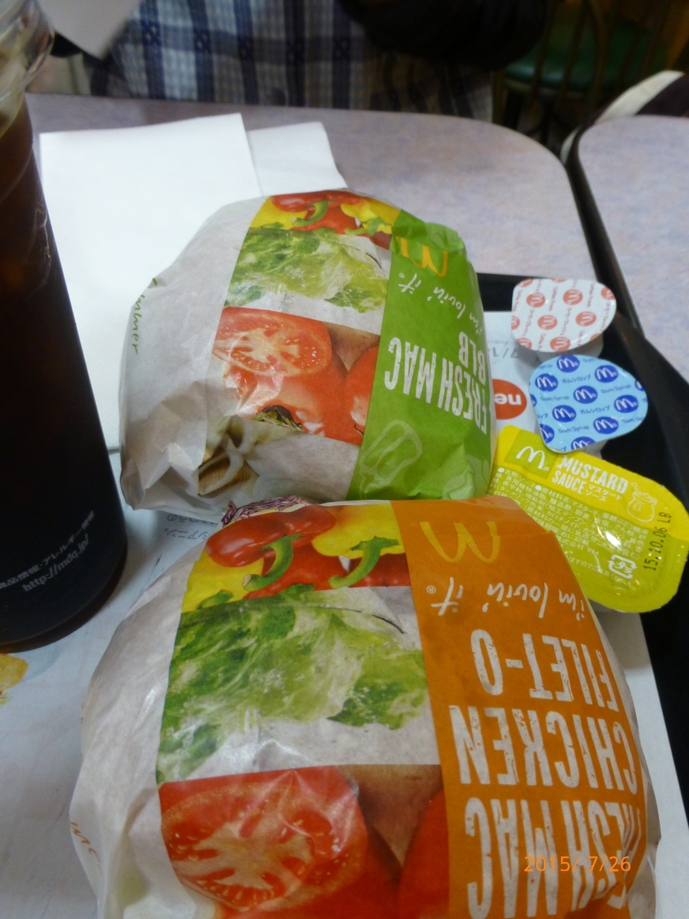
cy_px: 460
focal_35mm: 24
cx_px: 344
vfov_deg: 71.6
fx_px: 637
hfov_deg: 56.8
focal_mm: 4.3
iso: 320
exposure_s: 1/60
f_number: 3.3
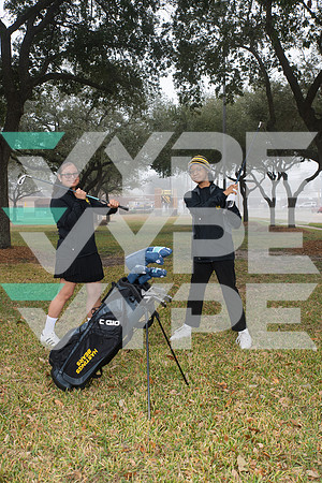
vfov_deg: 53.1
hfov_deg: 36.9
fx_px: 483
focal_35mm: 36
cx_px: 161
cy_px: 242
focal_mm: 36
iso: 250
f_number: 7.1
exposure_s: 1/250
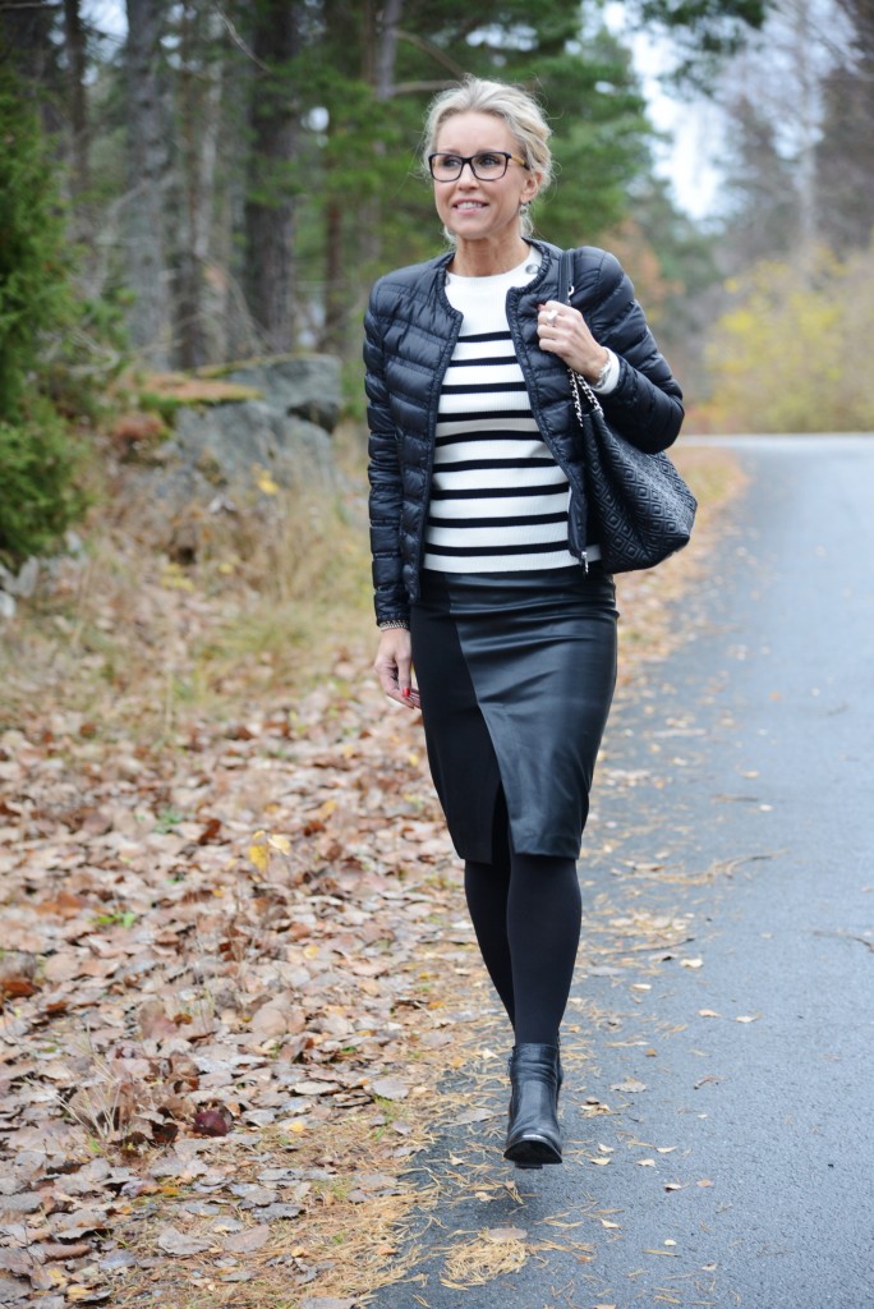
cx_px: 437
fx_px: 3564
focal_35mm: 98
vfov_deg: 20.8
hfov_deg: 14.0
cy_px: 654
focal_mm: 98
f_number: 4
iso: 1000
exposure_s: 1/125
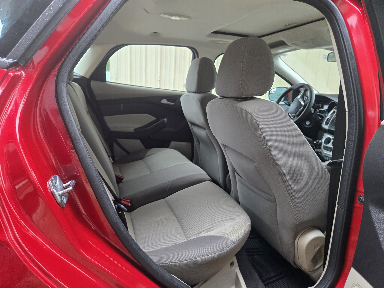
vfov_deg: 58.9
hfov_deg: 73.9
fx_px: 255
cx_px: 192
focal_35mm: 23
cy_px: 144
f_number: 1.8
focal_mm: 5.4
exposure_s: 1/180
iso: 125
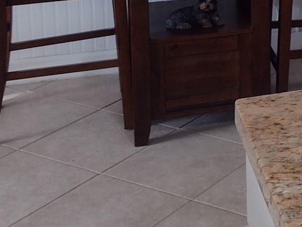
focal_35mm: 108
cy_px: -157
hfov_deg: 16.9
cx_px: 423
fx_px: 942
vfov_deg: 12.7
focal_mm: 4.71
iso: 195
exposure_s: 1/40
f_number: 1.7
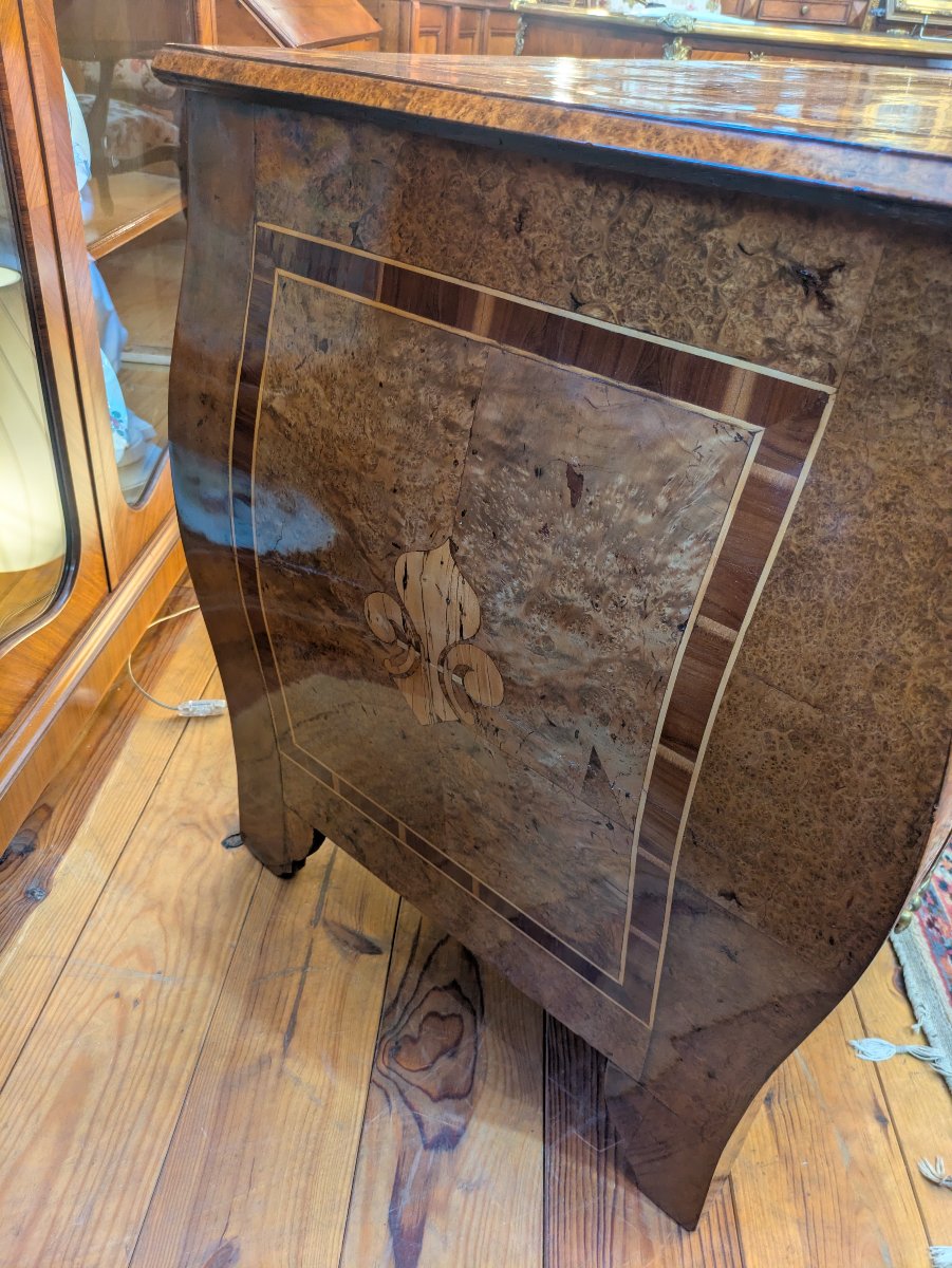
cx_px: 476
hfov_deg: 54.9
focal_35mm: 25
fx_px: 916
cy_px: 634
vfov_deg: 69.4
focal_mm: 5.43
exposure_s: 1/50
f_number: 1.89
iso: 295
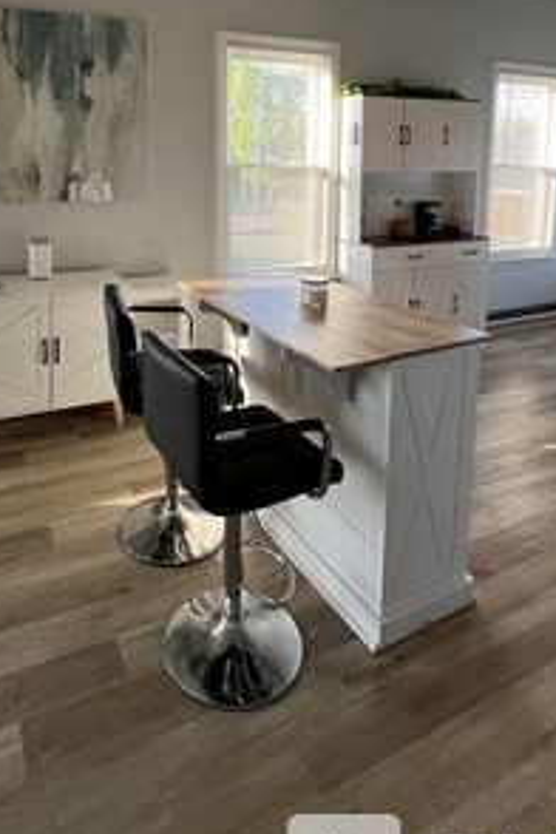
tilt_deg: -6.4
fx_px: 533
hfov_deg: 54.6
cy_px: 218
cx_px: 214
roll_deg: -0.9
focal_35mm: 23
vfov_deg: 71.4
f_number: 1.8
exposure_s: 1/99
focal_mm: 1.57
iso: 80
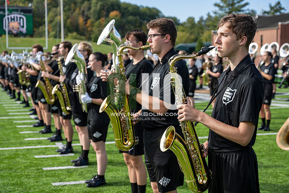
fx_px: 466
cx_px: 144
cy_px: 96
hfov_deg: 34.5
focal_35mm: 58
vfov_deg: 23.4
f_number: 4.5
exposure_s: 1/250
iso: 80
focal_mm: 58
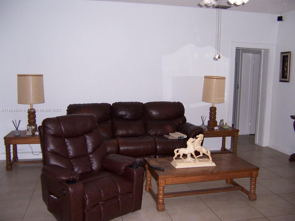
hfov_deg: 55.4
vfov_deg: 42.9
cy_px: 110
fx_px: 281
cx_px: 148
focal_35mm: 33
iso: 140
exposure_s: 1/60
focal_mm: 5.5
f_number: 2.8
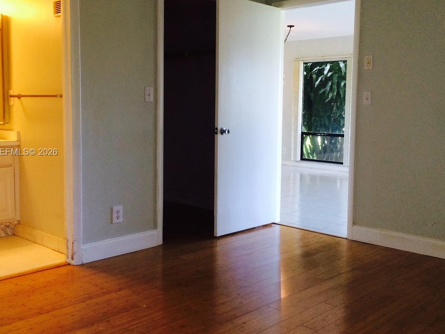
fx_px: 514
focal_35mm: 40
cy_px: 153
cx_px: 239
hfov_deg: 46.8
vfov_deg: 35.9
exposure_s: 1/30
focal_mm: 4.12
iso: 64
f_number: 2.2
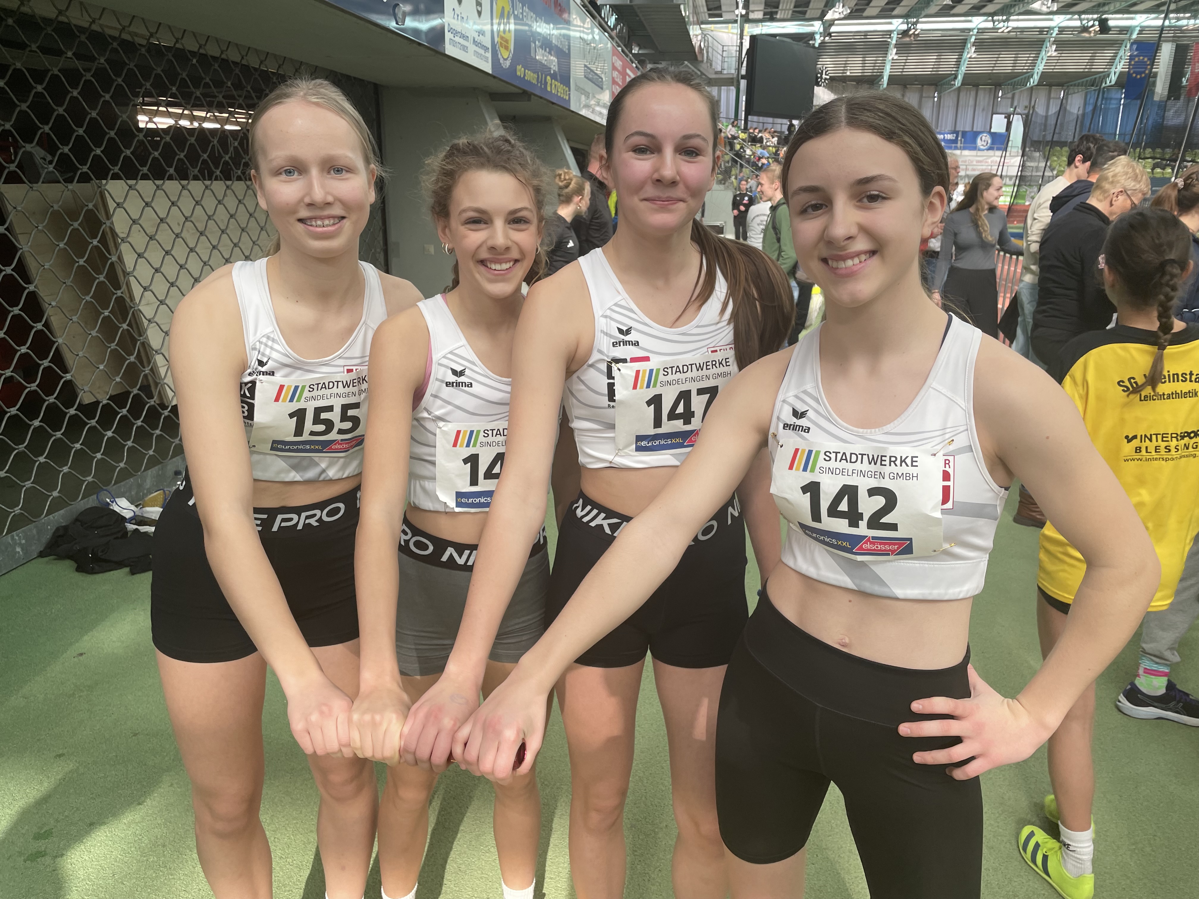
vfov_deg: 53.1
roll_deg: -1.6
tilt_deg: -16.2
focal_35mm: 26
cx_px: 600
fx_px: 901
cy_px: 450
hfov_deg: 67.3
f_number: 1.6
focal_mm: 4.2
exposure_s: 1/121
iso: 40
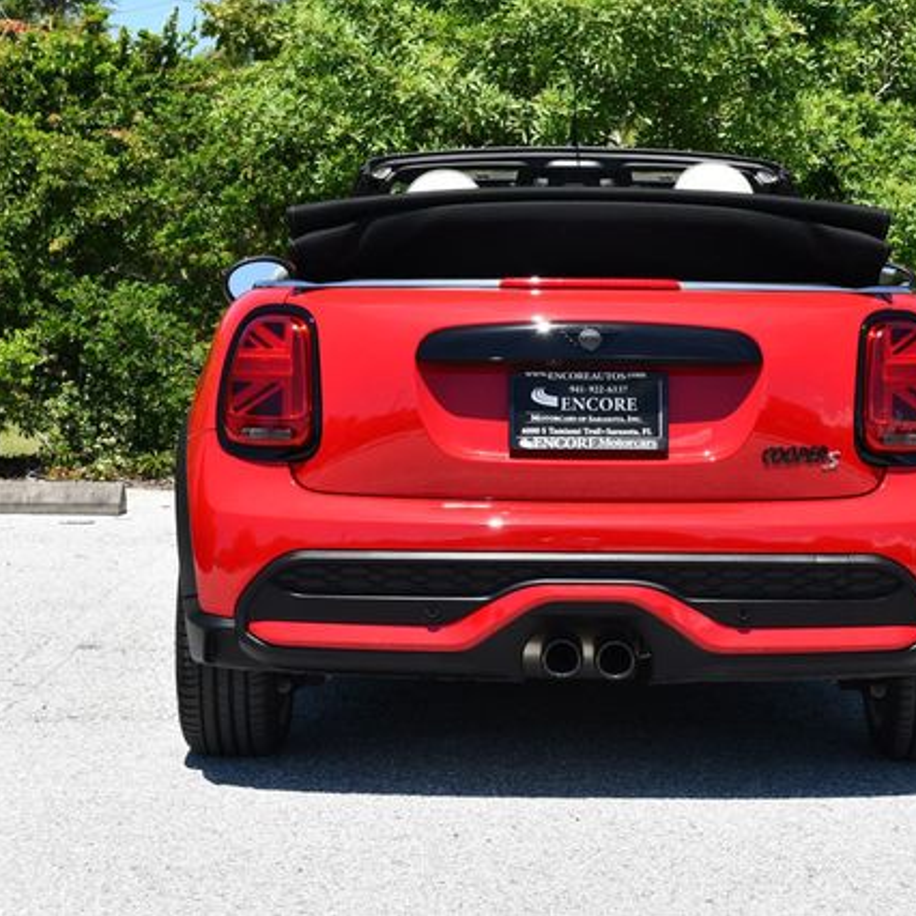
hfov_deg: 19.9
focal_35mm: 87
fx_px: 2605
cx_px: 566
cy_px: 458
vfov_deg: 19.9
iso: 160
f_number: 8
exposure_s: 1/250
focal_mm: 34
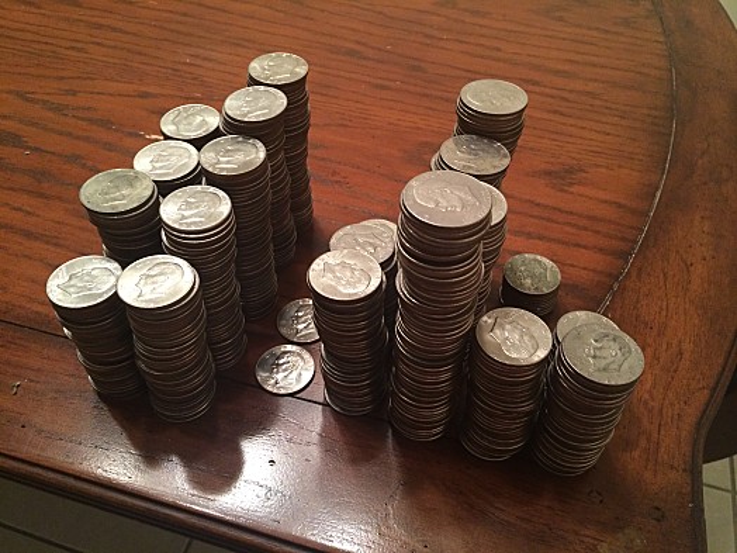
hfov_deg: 60.0
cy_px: 276
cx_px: 368
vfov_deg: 46.8
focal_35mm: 30
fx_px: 639
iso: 320
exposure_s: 1/24
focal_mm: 4.12
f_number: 2.2
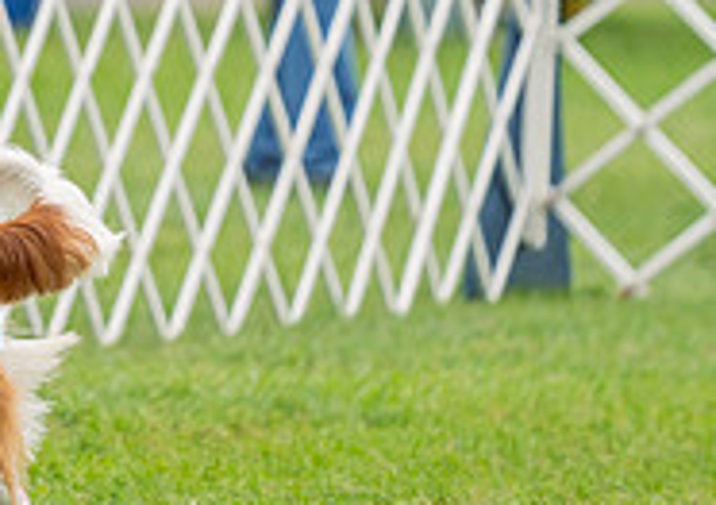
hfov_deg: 2.6
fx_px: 15766
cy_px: -109
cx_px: -281
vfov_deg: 1.8
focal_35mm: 779
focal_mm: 200
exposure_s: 1/1250
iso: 400
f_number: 3.5
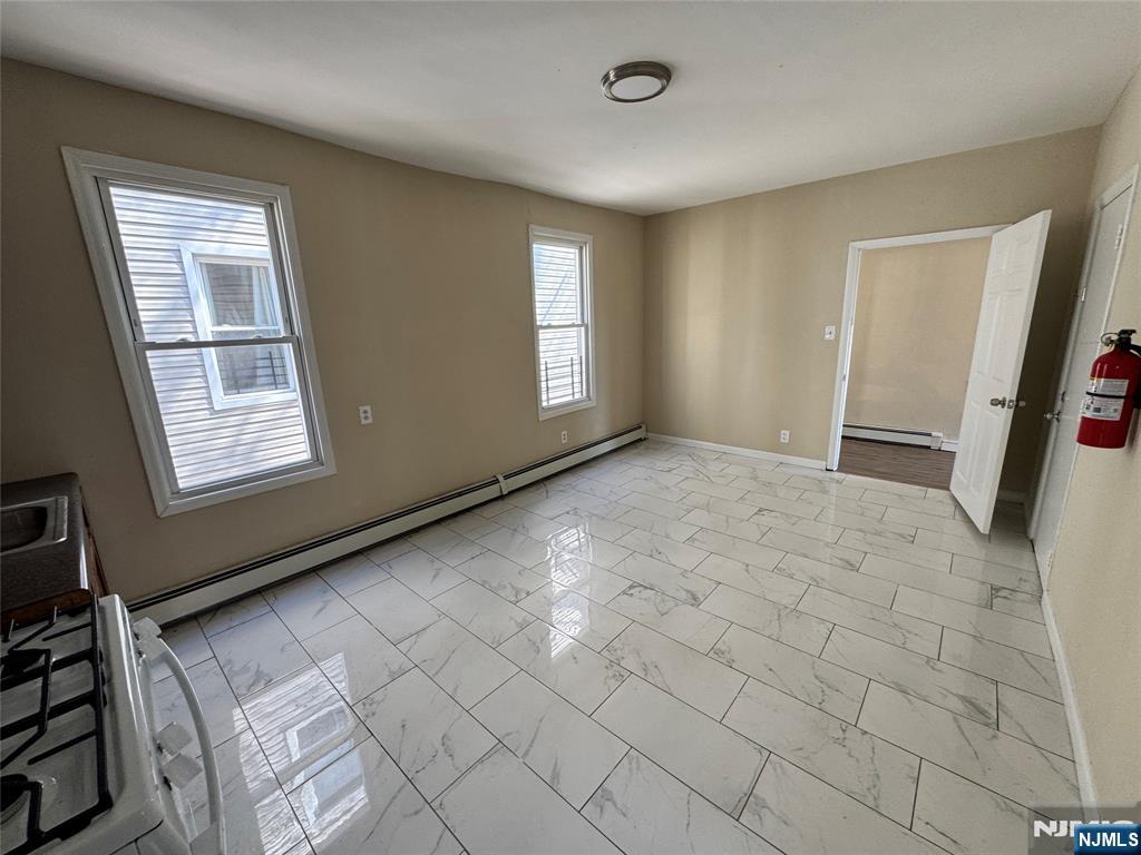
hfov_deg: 102.1
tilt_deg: -14.1
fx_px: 461
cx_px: 570
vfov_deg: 85.7
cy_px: 428
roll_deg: +2.1
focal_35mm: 14
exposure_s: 1/99
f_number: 2.2
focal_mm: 2.22
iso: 125
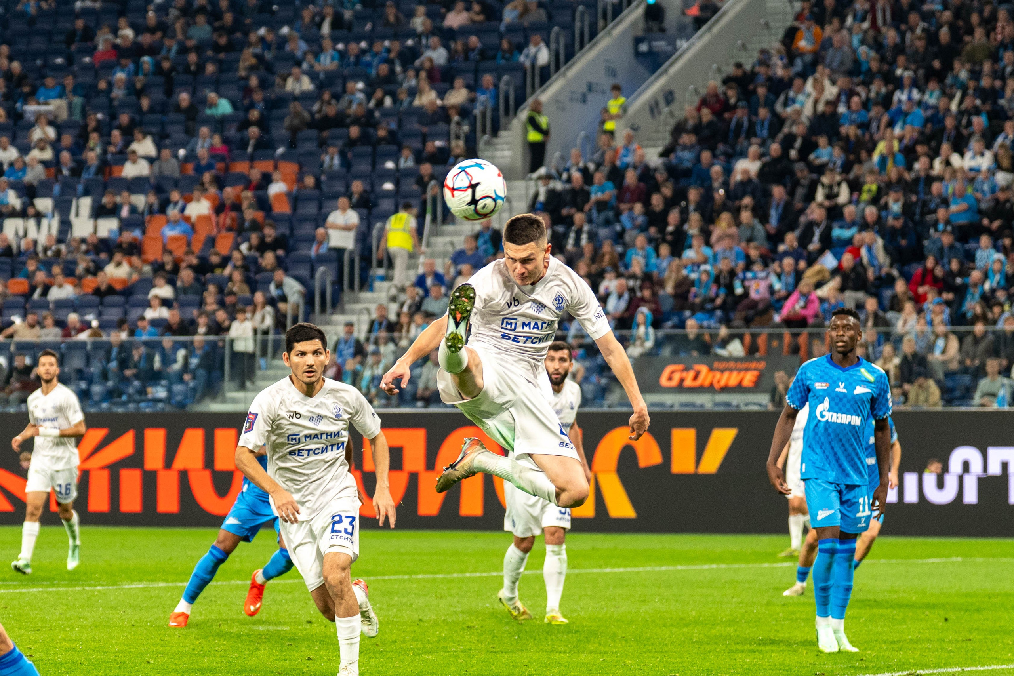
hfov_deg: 11.9
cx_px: 424
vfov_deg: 8.0
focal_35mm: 173
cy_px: 394
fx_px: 4863
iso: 1000
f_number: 2.8
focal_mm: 83
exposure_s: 1/1000
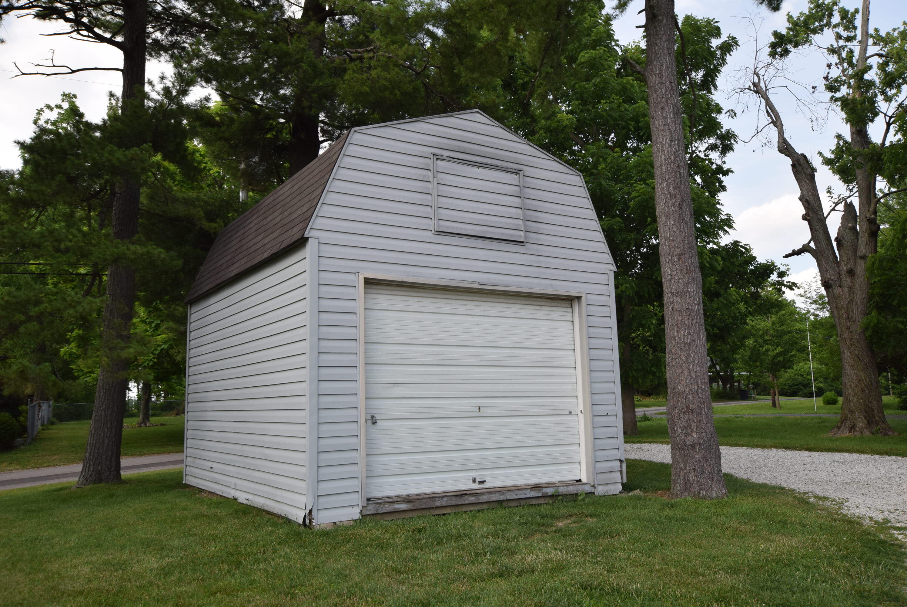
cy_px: 304
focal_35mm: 30
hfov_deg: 61.9
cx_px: 454
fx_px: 756
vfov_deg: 43.7
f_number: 8
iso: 250
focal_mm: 20
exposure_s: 1/250
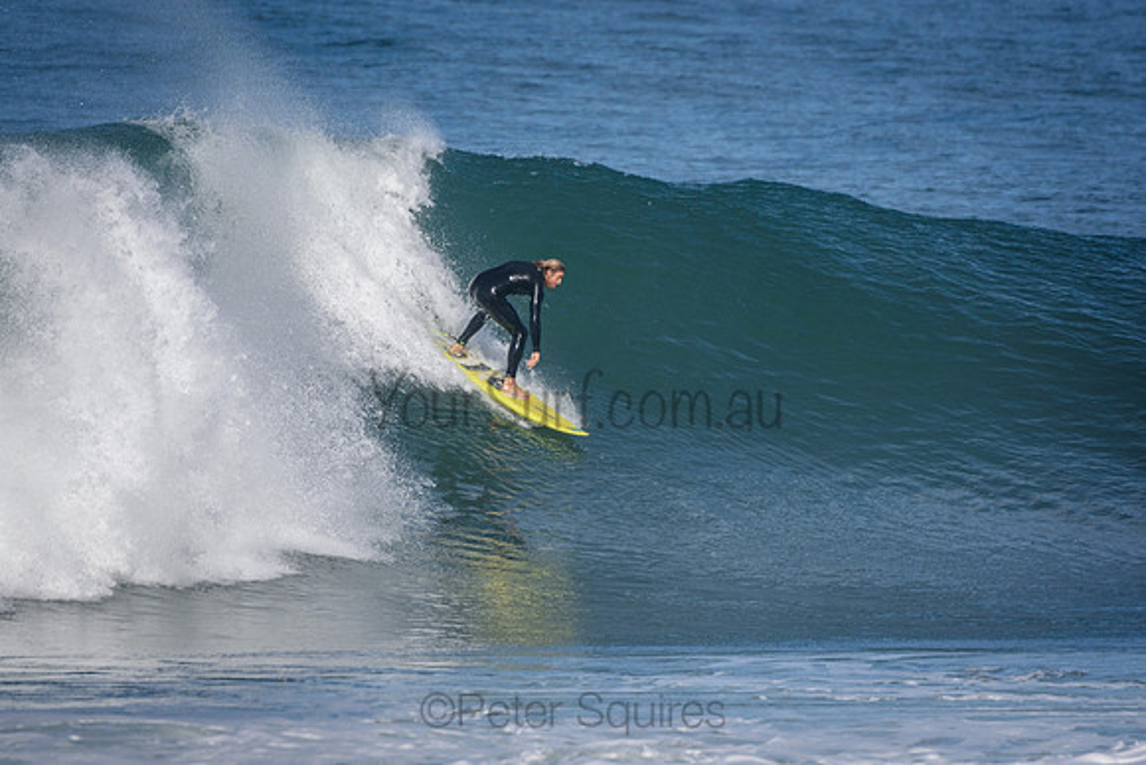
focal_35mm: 630
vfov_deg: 2.2
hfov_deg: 3.3
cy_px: 382
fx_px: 20059
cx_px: 573
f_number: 5.6
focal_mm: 420
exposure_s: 1/2000
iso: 220
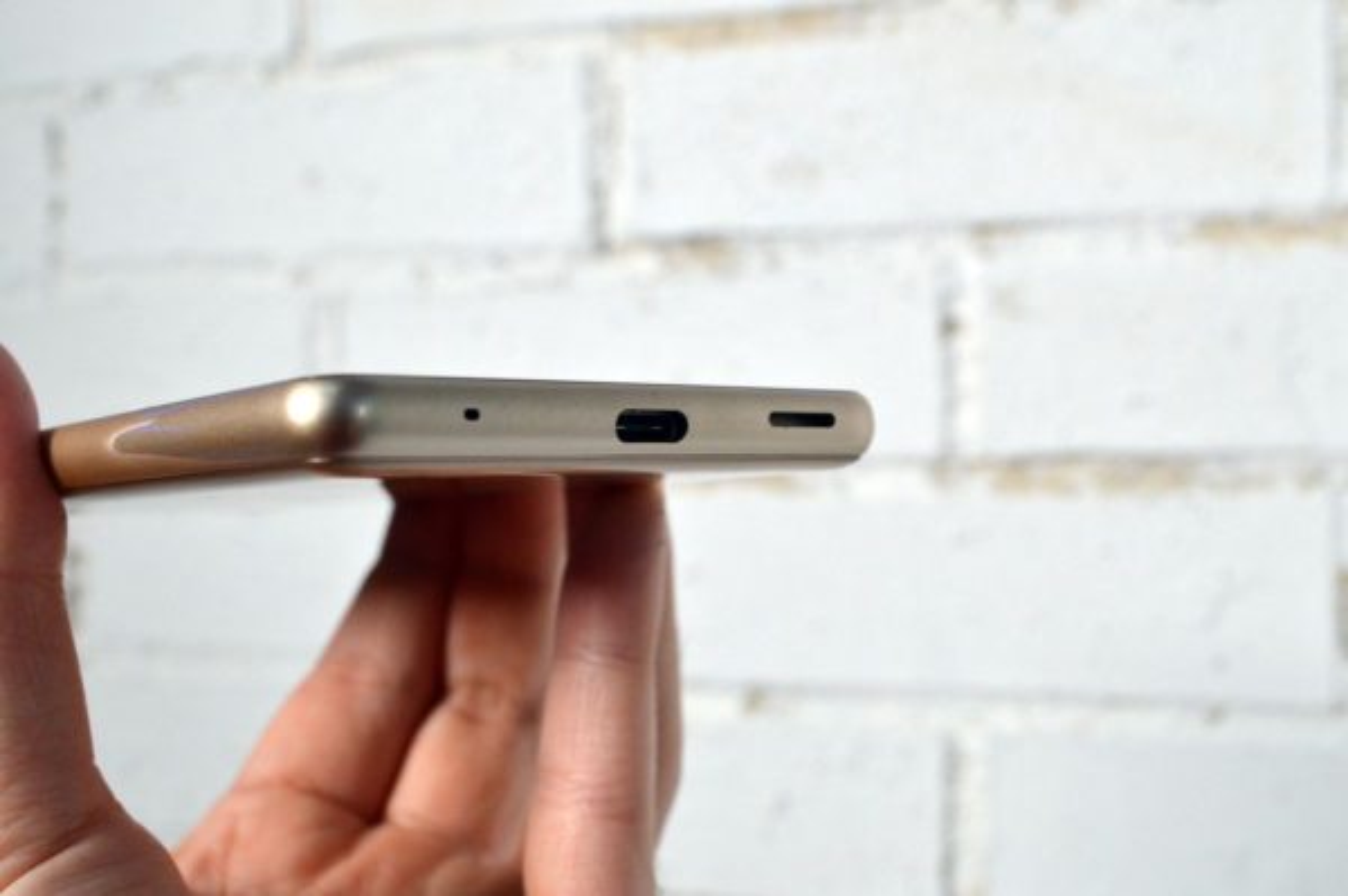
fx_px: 1627
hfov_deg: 45.0
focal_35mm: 44
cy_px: 448
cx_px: 674
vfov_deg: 30.8
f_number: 10
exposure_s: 1/640
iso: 1600
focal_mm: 29
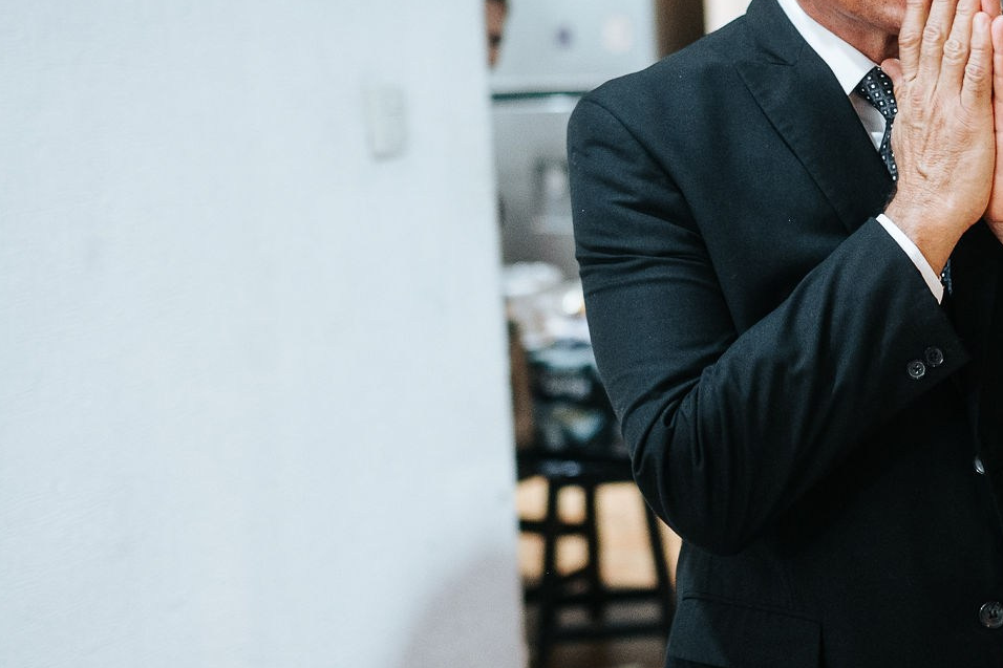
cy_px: 218
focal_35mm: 75
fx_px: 2089
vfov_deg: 18.1
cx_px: 1015
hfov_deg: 25.6
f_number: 1.8
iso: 1600
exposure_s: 1/160
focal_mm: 35
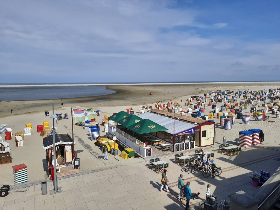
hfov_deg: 69.4
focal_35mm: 25
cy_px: 105
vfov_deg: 54.9
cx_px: 140
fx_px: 202
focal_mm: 4.6
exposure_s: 1/1701
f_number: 2
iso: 100
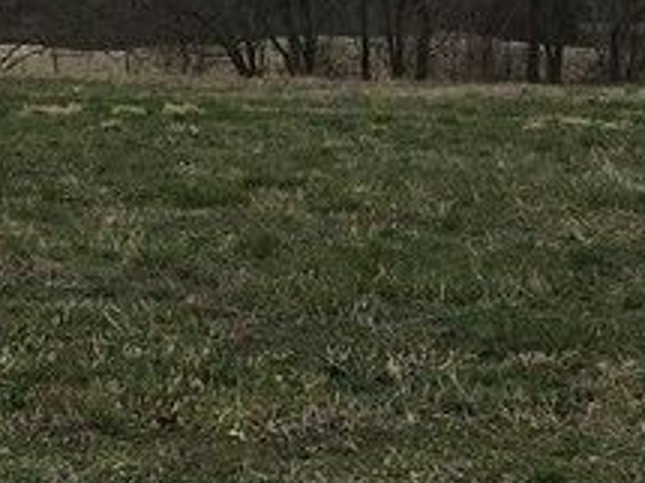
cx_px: -87
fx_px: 2570
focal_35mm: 138
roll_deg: -0.4
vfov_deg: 10.7
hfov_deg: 14.0
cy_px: 84
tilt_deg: -2.3
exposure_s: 1/986
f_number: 2.2
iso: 25
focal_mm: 4.15
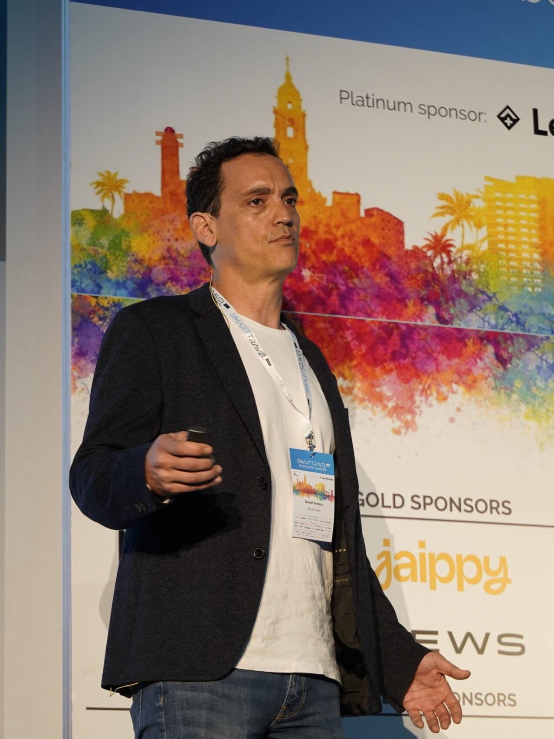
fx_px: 2283
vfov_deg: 18.4
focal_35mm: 107
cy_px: 370
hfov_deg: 13.8
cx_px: 223
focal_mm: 74
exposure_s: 1/160
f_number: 4
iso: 1600
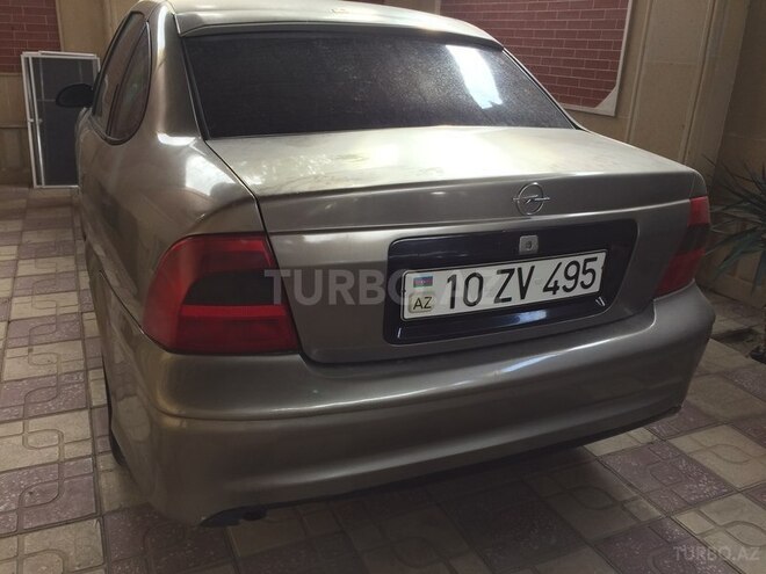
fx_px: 642
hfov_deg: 61.7
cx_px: 383
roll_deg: -2.5
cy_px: 287
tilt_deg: -20.5
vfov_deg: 48.2
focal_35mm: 29
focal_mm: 4.15
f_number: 2.2
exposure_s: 1/100
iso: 64
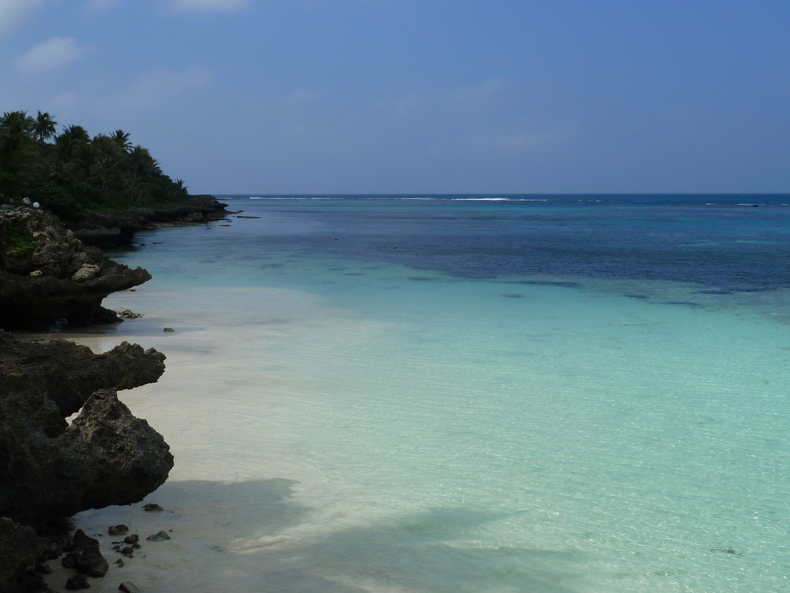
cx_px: 395
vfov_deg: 32.9
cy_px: 296
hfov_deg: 42.9
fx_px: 1004
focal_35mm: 44
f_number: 5.6
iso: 80
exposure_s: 1/500
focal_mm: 7.3
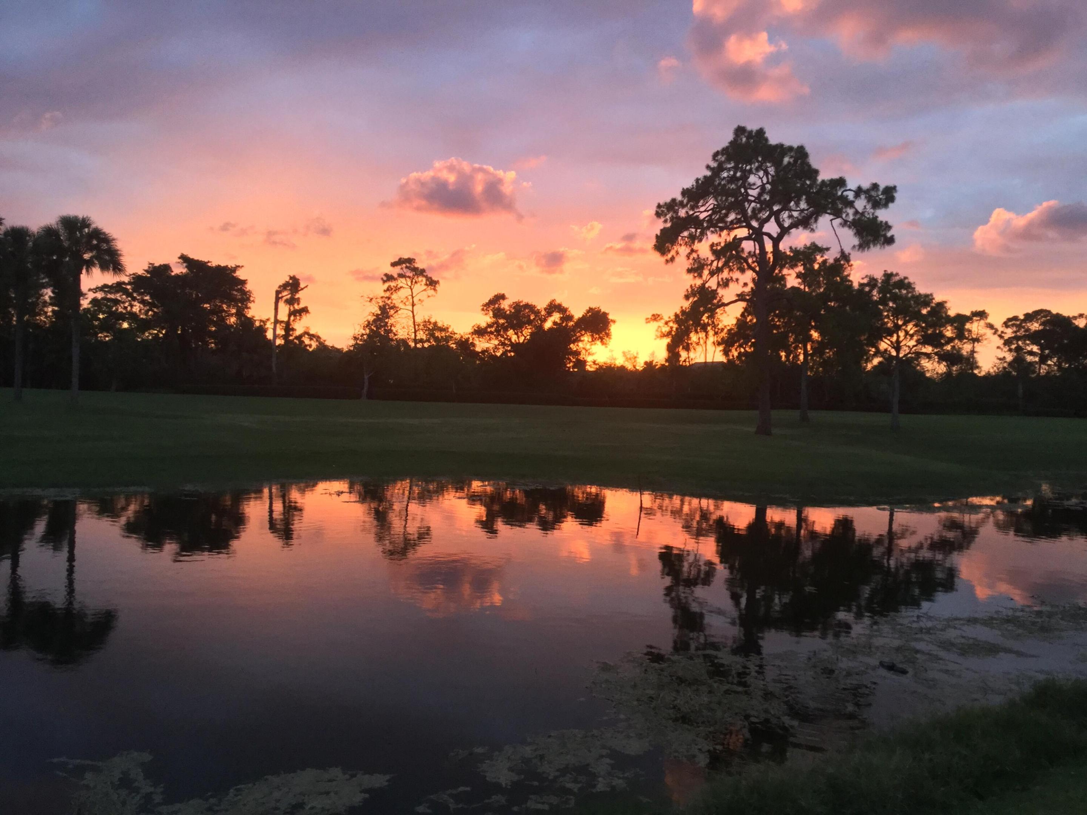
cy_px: 408
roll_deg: -2.6
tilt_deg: -1.4
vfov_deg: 45.4
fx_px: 973
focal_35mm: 31
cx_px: 544
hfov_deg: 58.4
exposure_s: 1/30
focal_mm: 3.3
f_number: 2.4
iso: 125
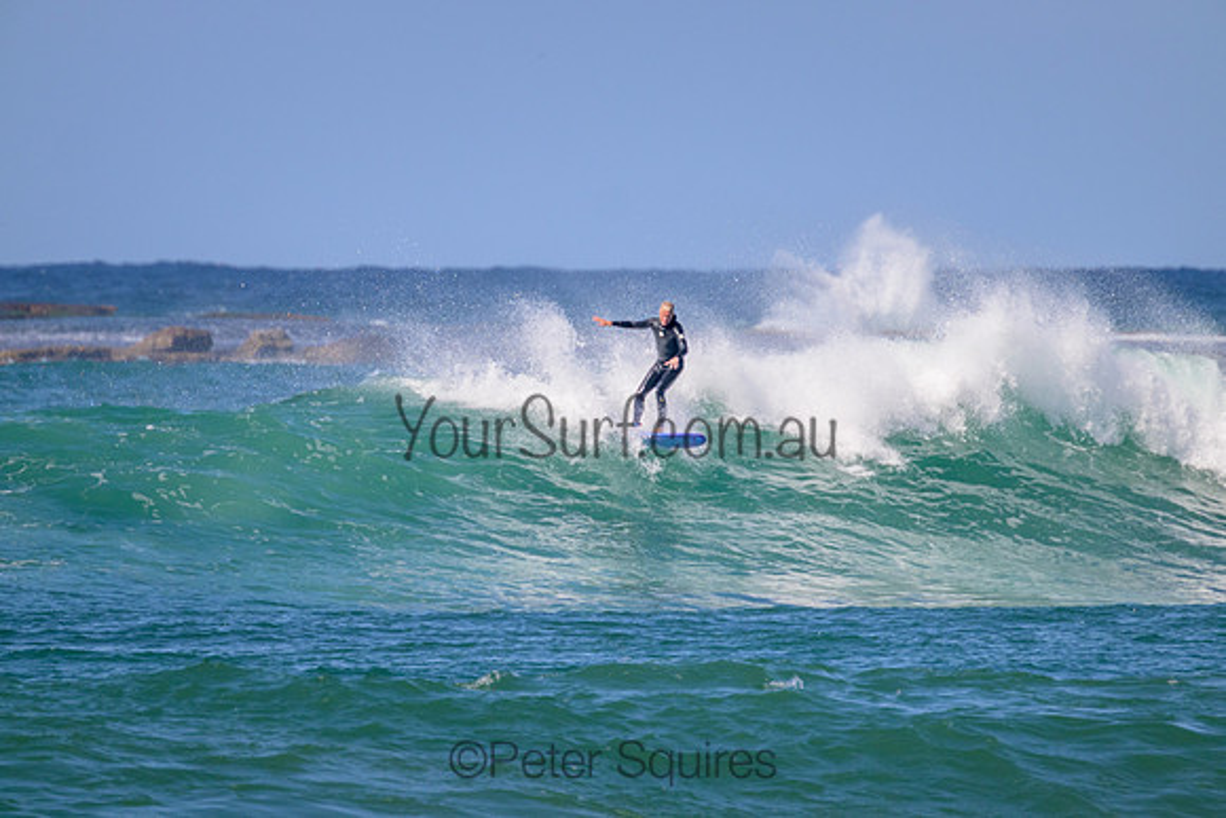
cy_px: 409
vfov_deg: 1.7
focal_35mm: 800
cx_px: 613
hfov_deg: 2.6
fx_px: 27250
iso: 1100
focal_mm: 800
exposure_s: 1/2000
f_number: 11
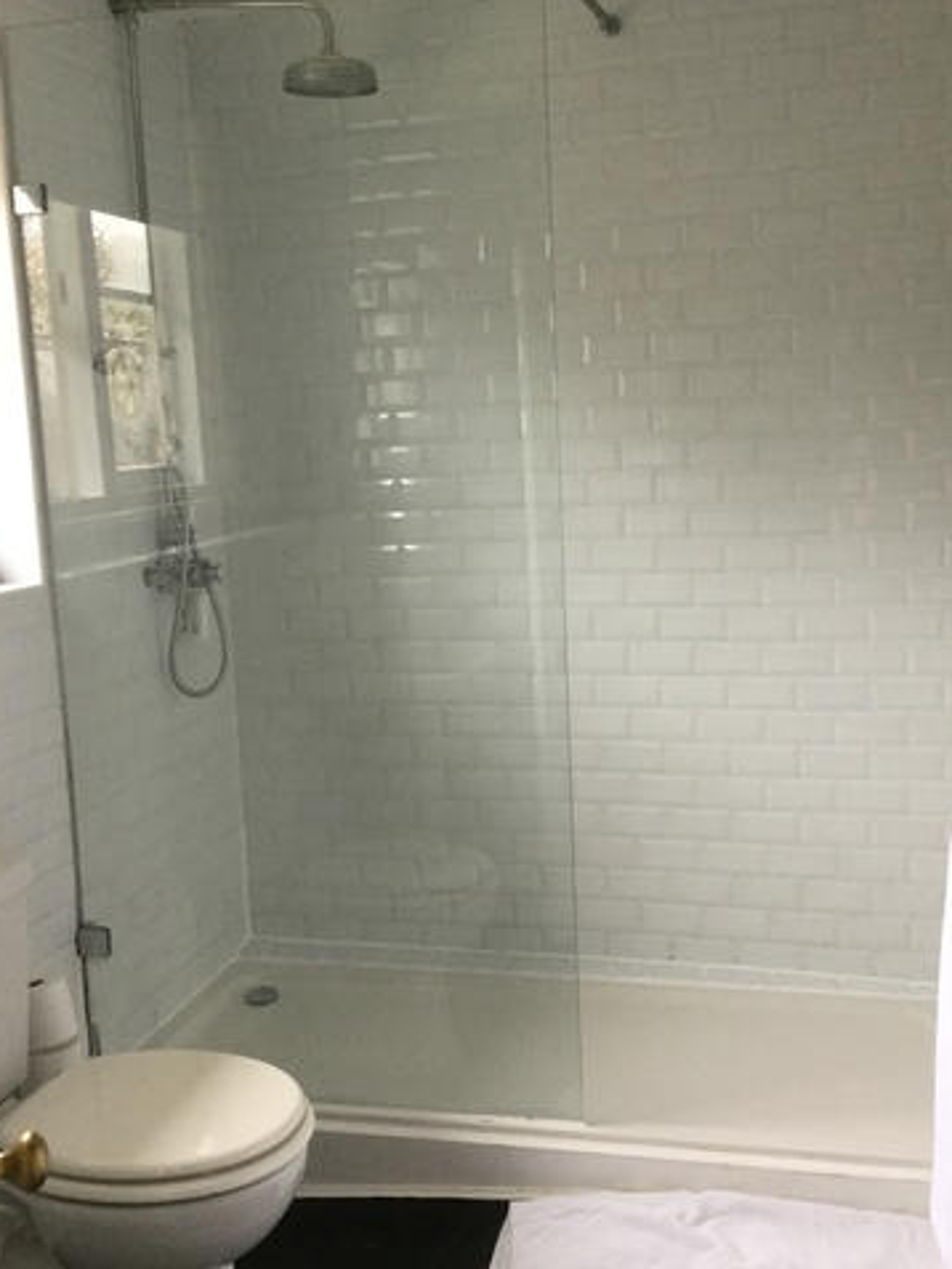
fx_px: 1429
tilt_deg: -7.9
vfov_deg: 47.8
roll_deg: +1.8
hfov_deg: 36.8
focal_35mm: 39
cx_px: 519
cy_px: 620
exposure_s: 1/33
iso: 100
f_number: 2.4
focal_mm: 3.3
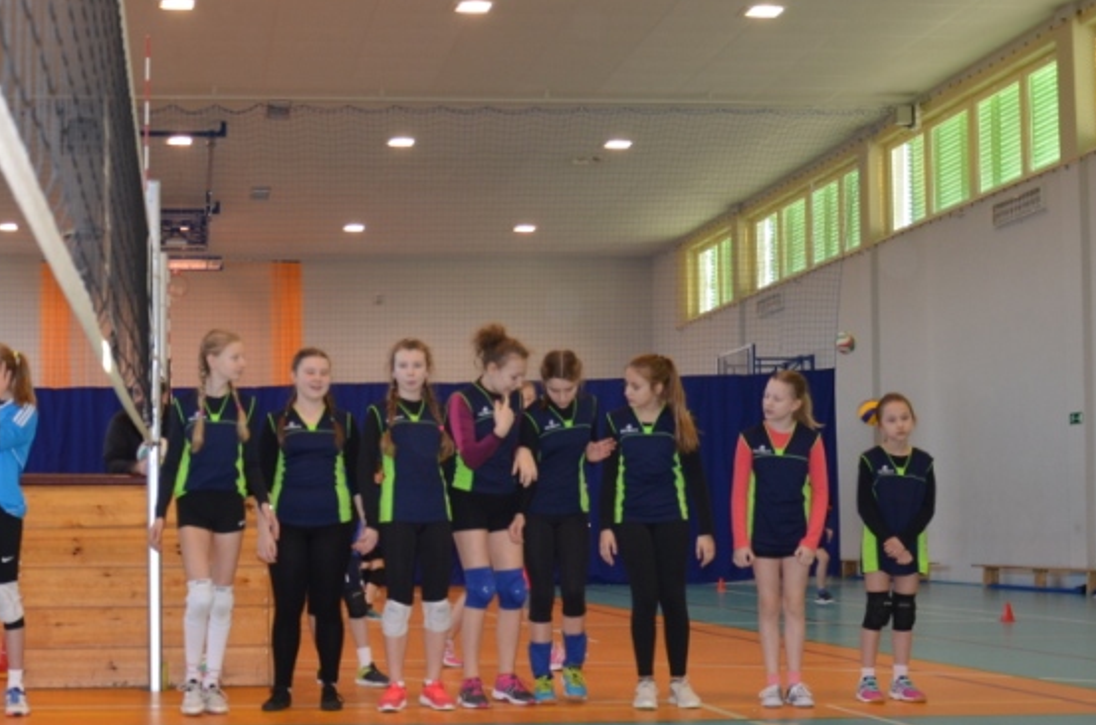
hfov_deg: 38.3
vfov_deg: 26.7
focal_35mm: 50
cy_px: 475
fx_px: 1519
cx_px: 230
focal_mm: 18
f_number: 3.5
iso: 400
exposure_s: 1/80
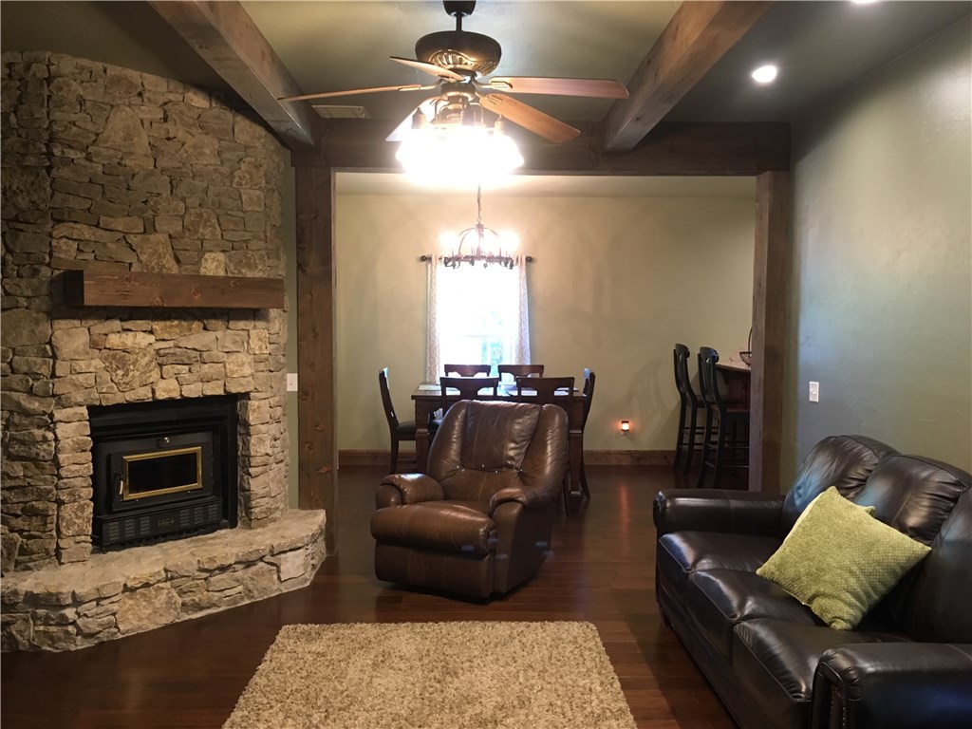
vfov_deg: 48.2
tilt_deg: -3.1
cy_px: 364
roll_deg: -1.0
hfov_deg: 61.7
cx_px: 486
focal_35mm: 29
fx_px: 814
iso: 200
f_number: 2.2
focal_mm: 4.15
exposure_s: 1/24
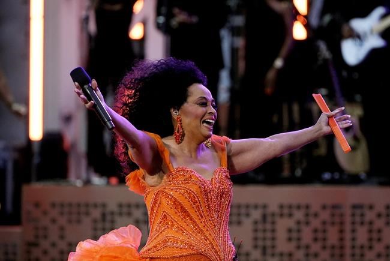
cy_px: 130
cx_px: 195
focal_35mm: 495
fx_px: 5368
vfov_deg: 2.8
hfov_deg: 4.2
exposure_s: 1/800
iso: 3200
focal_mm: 330
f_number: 5.6
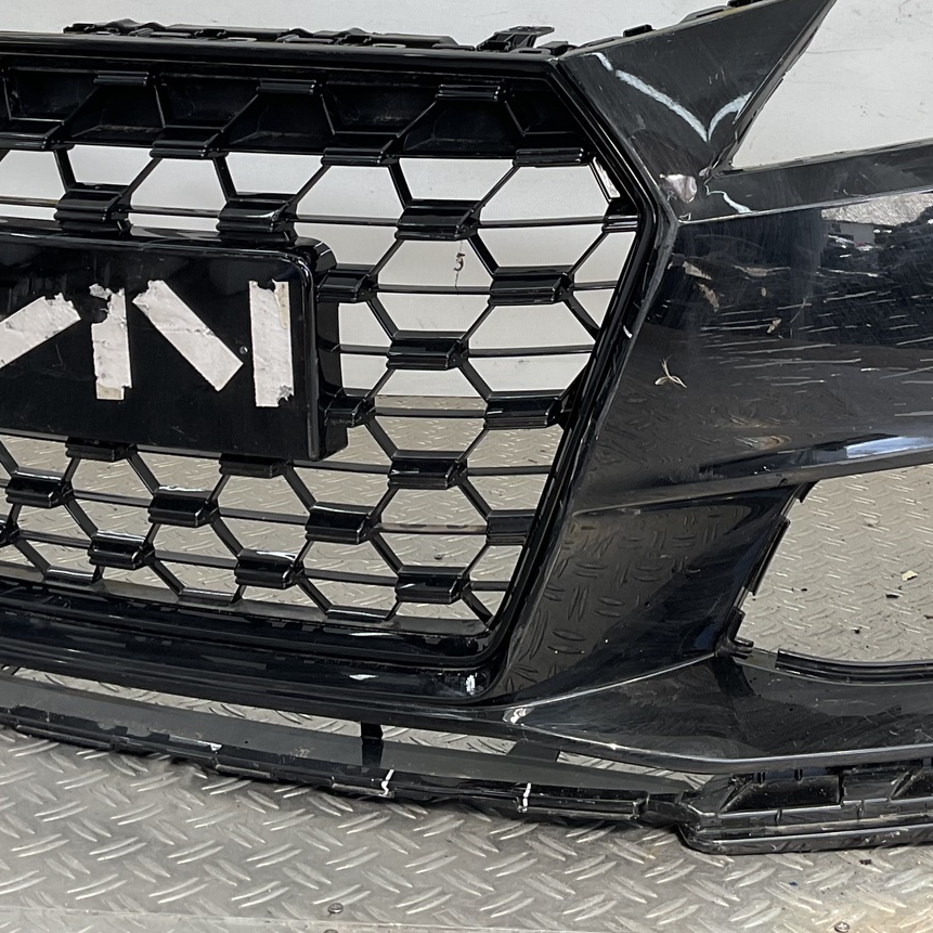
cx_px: 533
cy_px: 157
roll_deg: -2.5
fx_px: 1830
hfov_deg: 28.6
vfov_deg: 27.9
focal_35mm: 60
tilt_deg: -4.5
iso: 16
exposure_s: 1/171
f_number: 1.8
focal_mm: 3
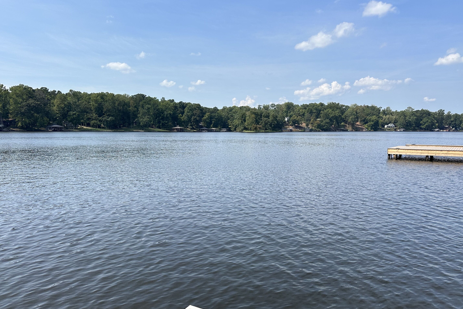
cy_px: 177
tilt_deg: -7.8
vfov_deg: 47.8
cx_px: 231
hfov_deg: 67.4
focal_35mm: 27
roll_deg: -0.1
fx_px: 347
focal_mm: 6.86
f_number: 1.78
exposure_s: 1/4545
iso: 80
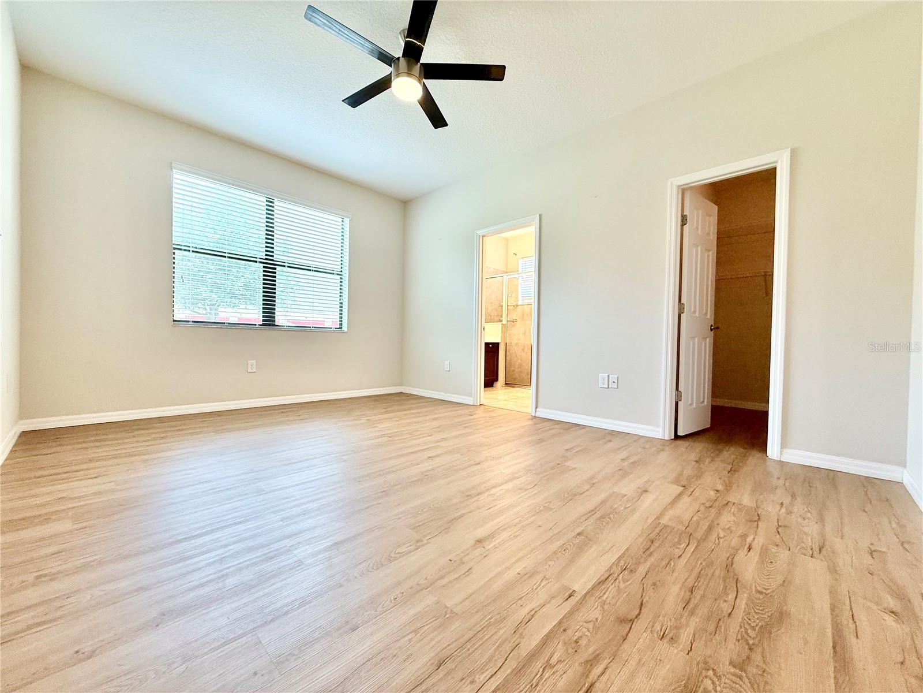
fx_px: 373
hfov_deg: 102.1
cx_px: 462
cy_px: 346
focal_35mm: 14
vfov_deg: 85.7
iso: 125
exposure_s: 1/120
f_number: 2.2
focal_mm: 2.22
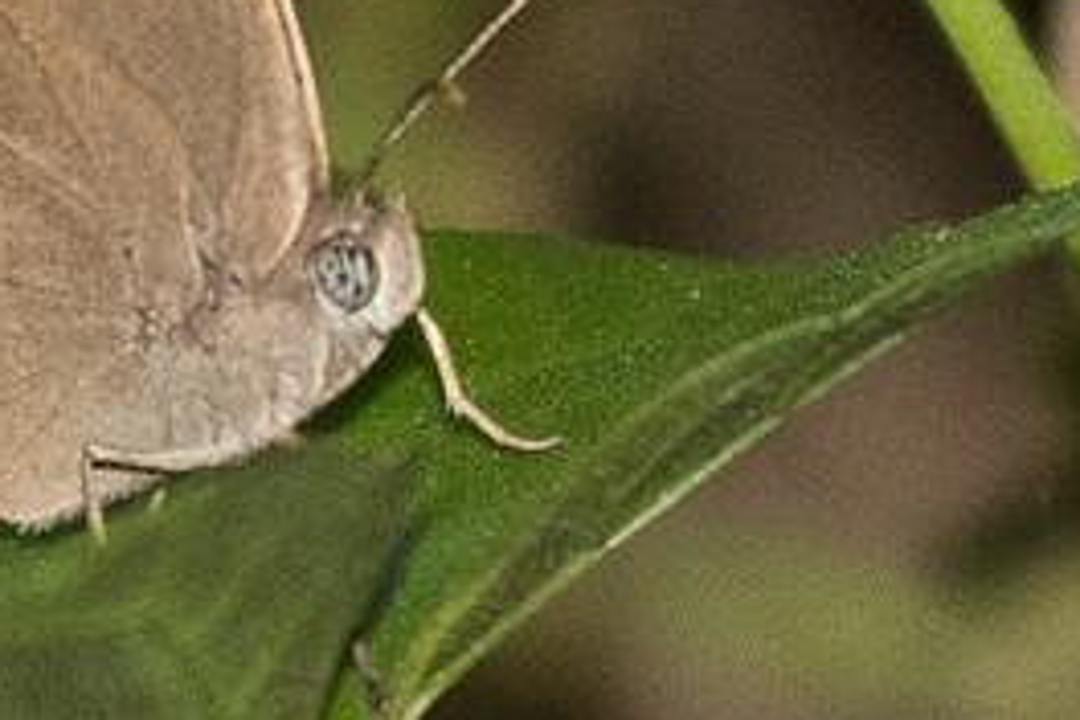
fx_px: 72384
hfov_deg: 0.9
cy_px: 385
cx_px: -151
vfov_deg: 0.6
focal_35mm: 2413
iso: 1000
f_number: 3.2
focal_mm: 150
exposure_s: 1/250
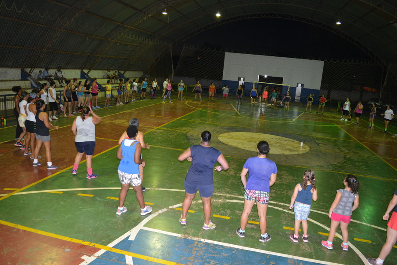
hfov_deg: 67.3
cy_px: 132
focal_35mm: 27
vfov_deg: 48.0
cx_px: 198
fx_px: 298
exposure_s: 1/60
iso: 1250
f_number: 3.5
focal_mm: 18
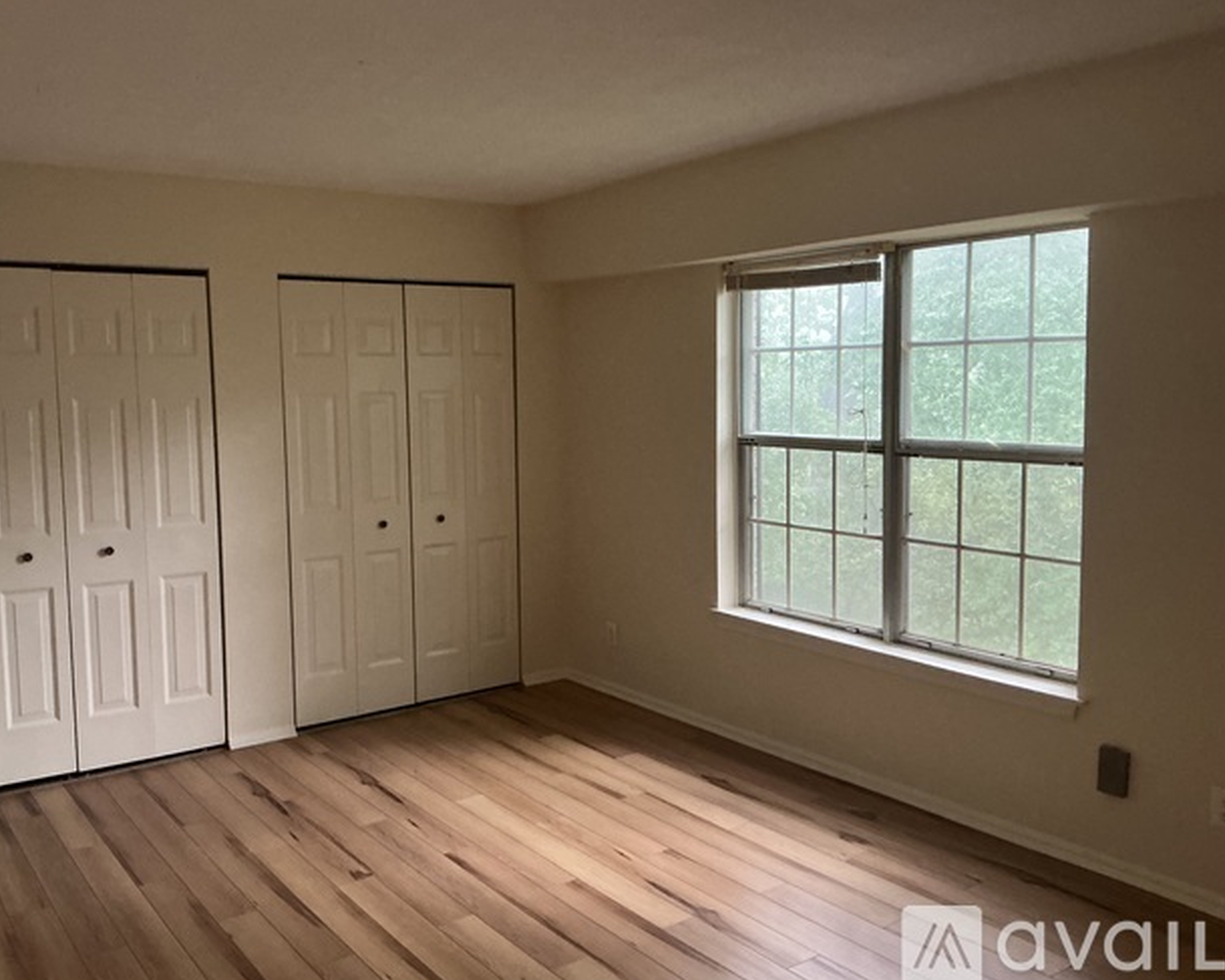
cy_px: 483
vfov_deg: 47.1
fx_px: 1124
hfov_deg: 57.1
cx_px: 556
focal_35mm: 31
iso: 250
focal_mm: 3
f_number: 1.8
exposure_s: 1/40
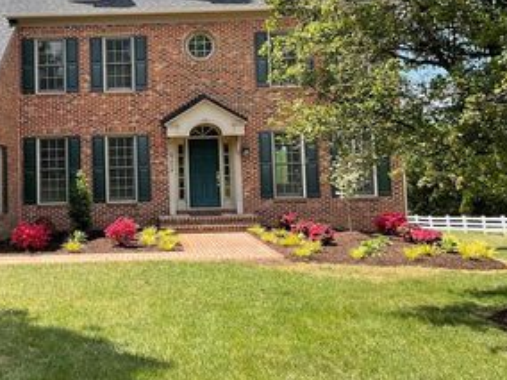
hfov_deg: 36.7
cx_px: 132
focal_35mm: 51
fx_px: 747
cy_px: 119
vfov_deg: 28.3
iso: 16
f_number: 1.8
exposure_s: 1/1144
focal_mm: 3
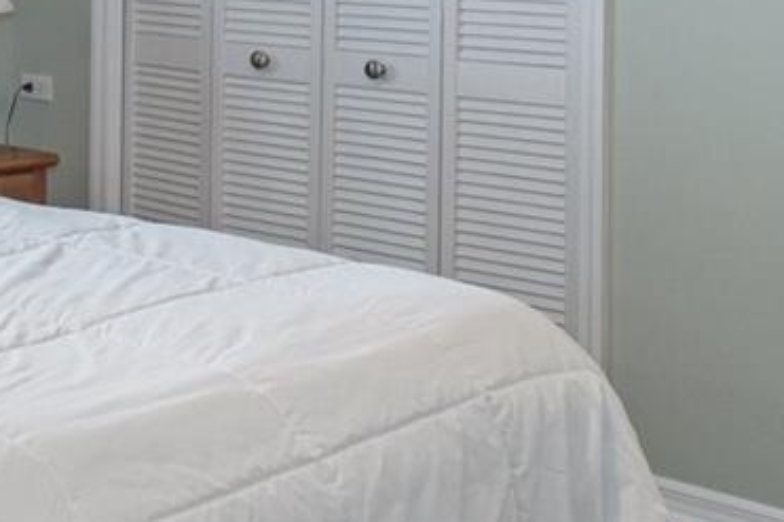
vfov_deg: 18.3
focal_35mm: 71
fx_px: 1549
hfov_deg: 24.2
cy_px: -82
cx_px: -281
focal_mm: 11
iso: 320
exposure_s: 1/4
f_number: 8
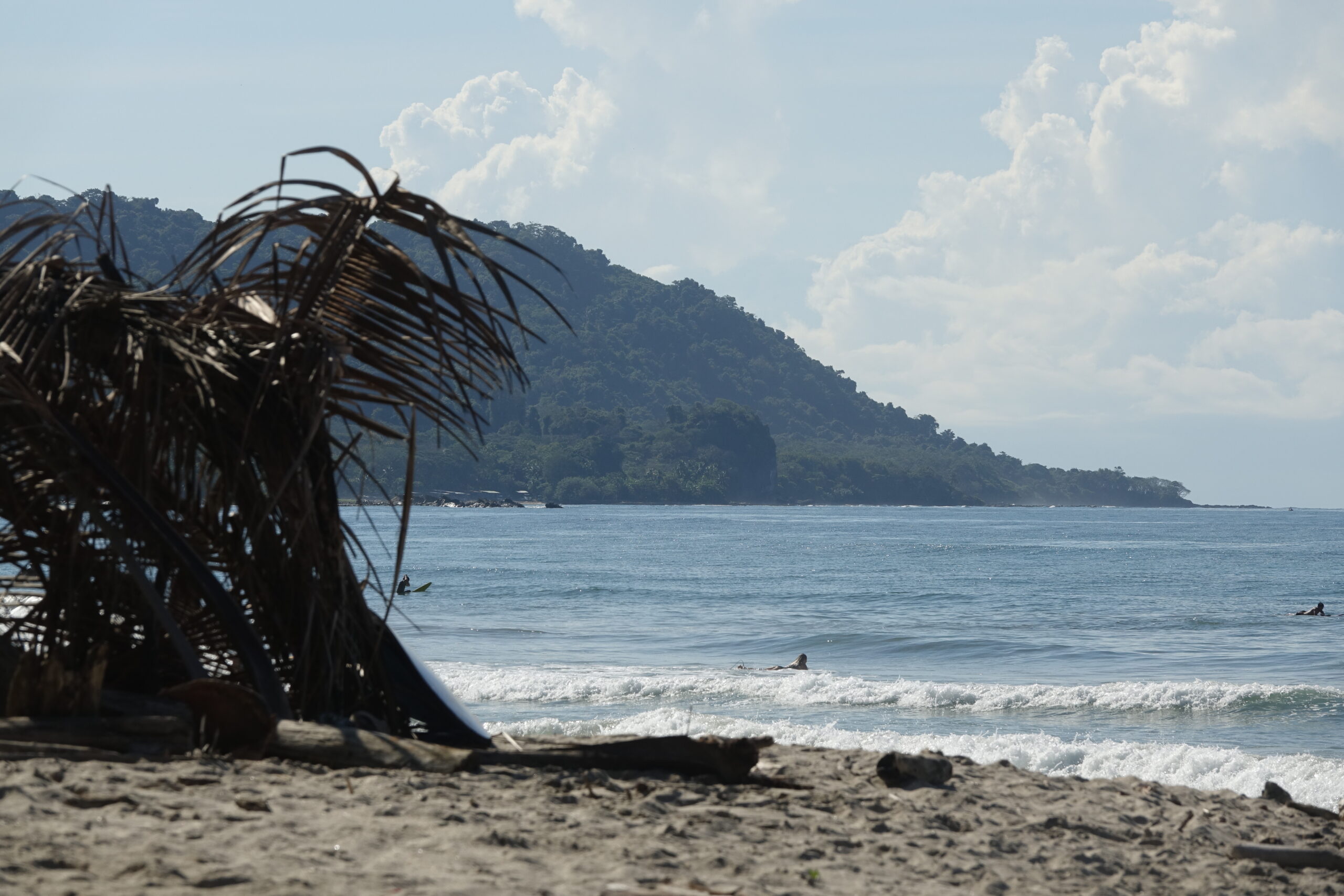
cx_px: 672
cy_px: 448
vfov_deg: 7.5
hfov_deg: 11.2
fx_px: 6869
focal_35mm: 184
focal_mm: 67.46
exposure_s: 1/1000
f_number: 5.6
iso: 100
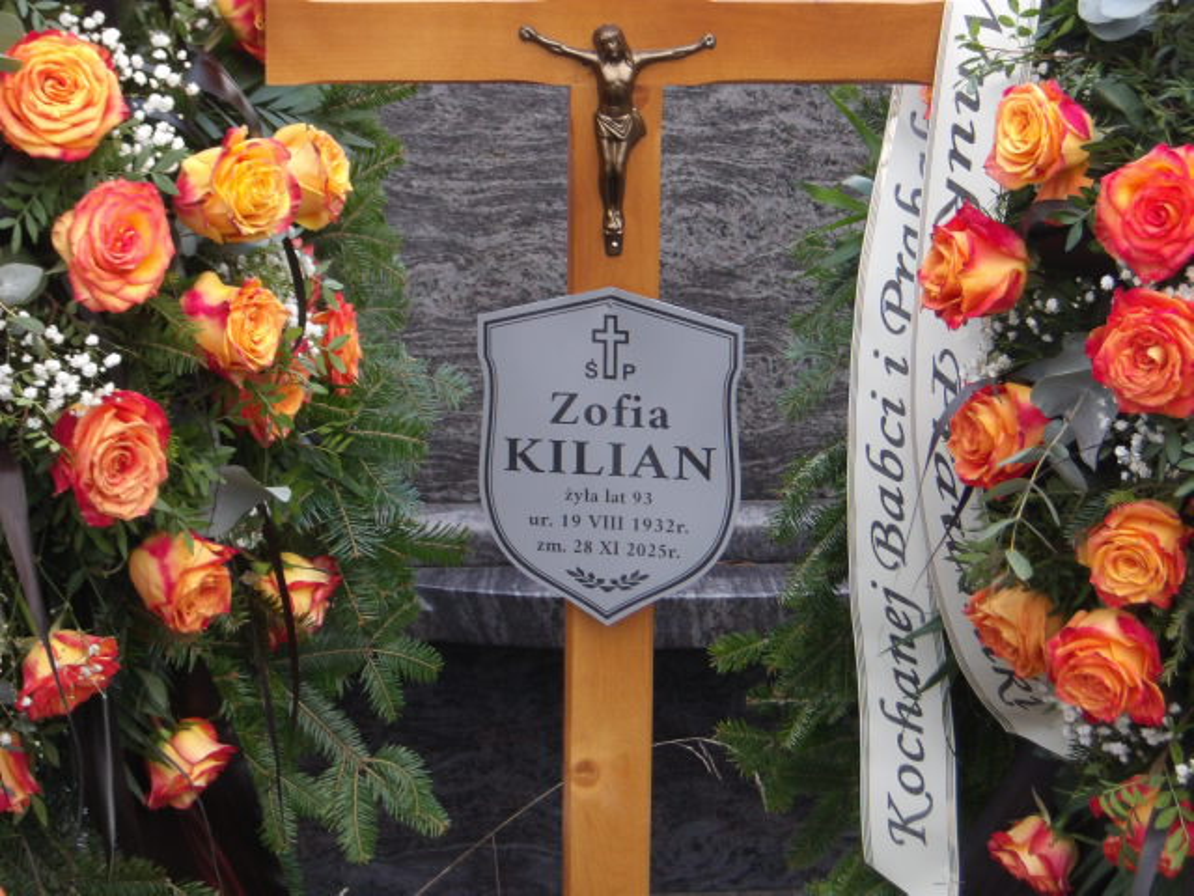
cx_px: 597
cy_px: 448
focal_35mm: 108
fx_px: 3725
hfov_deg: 18.2
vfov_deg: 13.7
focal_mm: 19.6
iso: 349
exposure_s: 1/60
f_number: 6.6
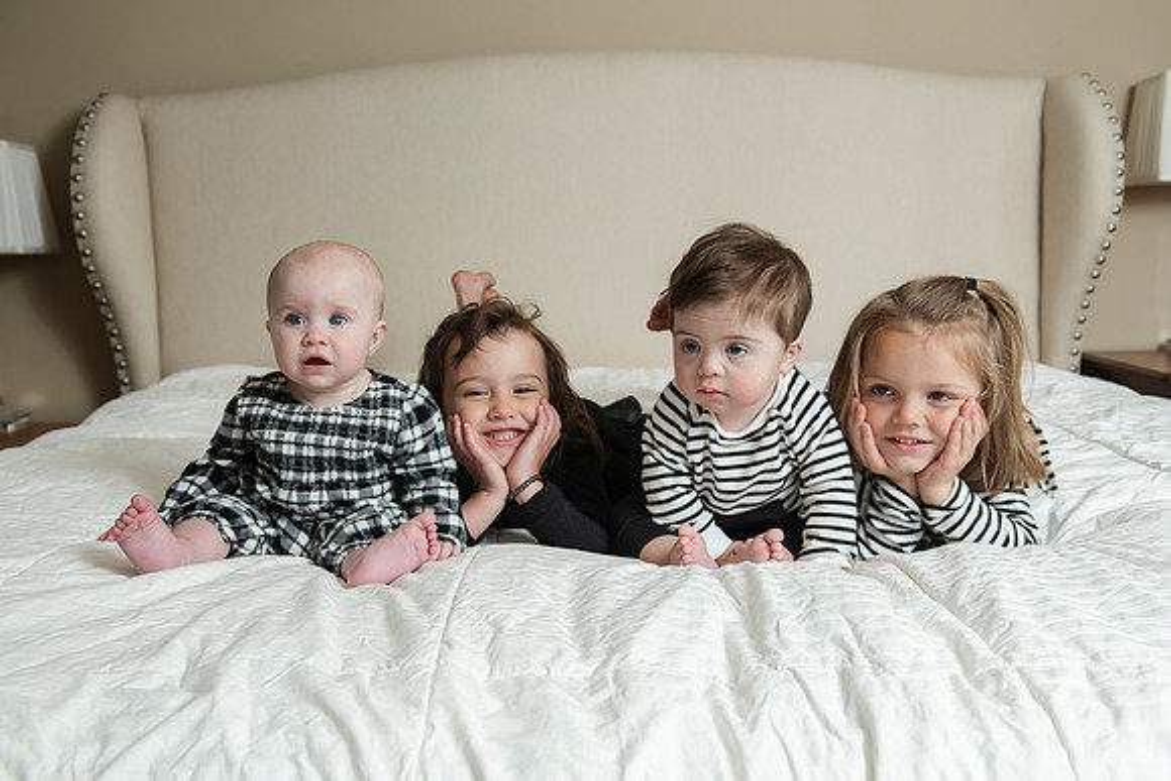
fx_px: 1160
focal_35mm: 36
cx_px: 594
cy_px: 396
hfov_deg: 53.6
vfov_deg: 37.2
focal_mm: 34
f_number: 5.6
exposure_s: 1/200
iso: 400
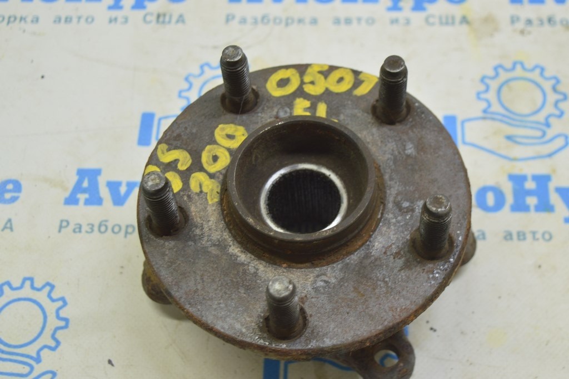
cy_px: 190
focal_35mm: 60
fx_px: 948
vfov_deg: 22.6
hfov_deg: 33.4
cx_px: 284
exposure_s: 1/20
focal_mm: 40
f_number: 5.6
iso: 400
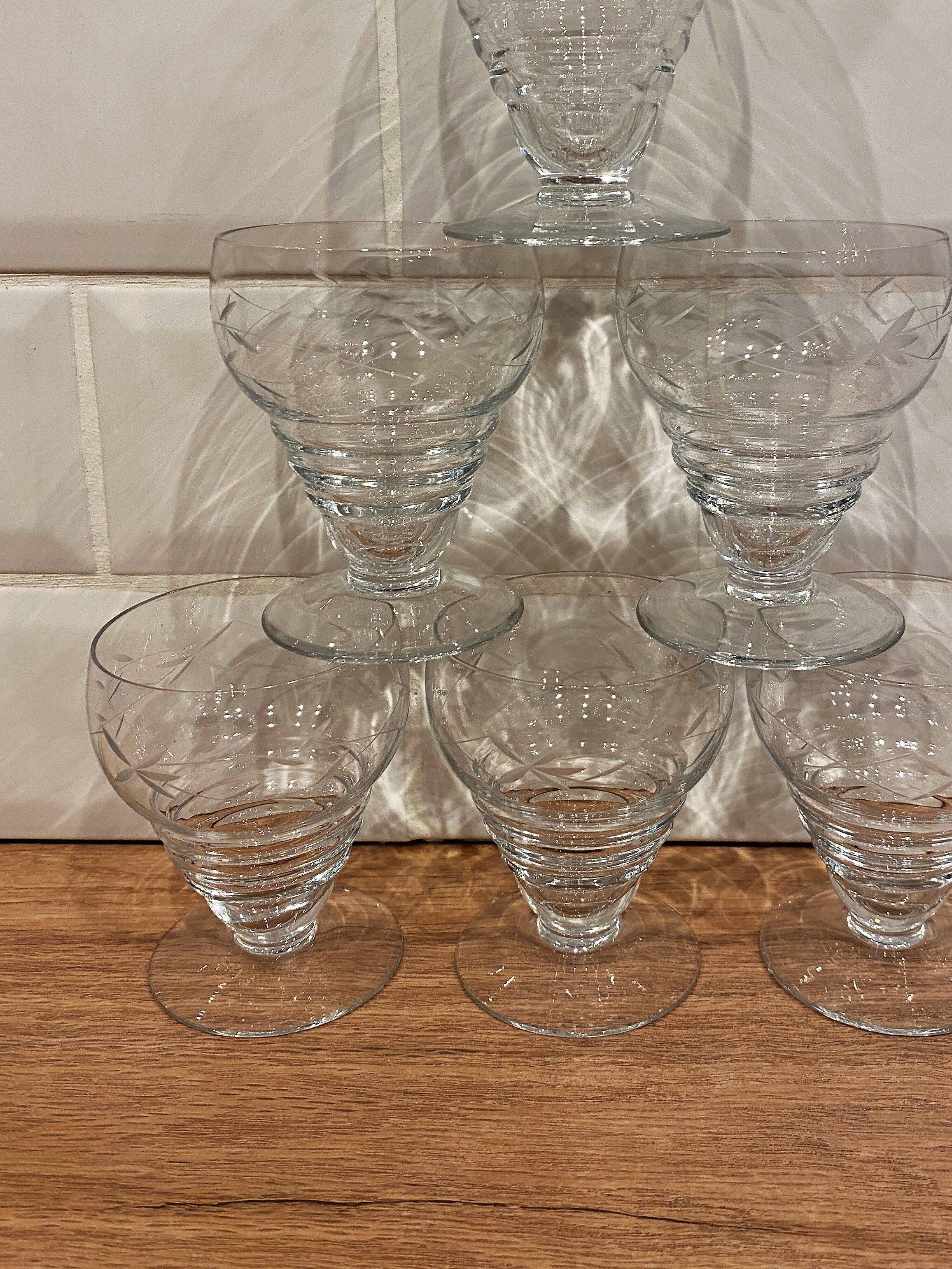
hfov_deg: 41.6
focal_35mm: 34
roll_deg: -0.3
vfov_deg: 53.4
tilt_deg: -14.8
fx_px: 1247
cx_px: 574
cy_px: 480
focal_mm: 4.25
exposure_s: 1/50
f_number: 1.8
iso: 64
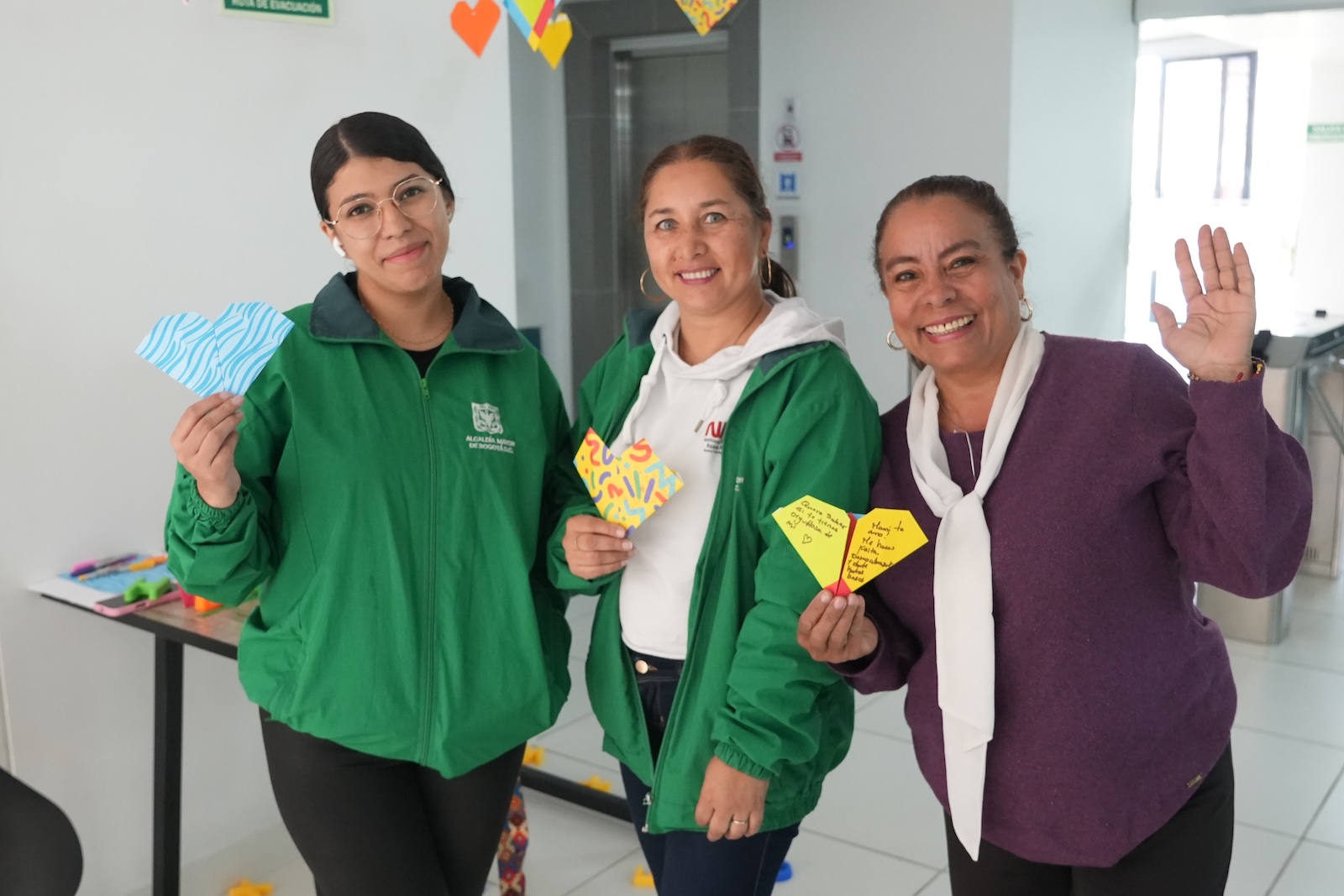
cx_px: 672
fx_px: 1344
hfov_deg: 53.1
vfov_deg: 36.9
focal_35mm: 36
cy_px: 448
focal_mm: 24
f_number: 4
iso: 4000
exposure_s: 1/200
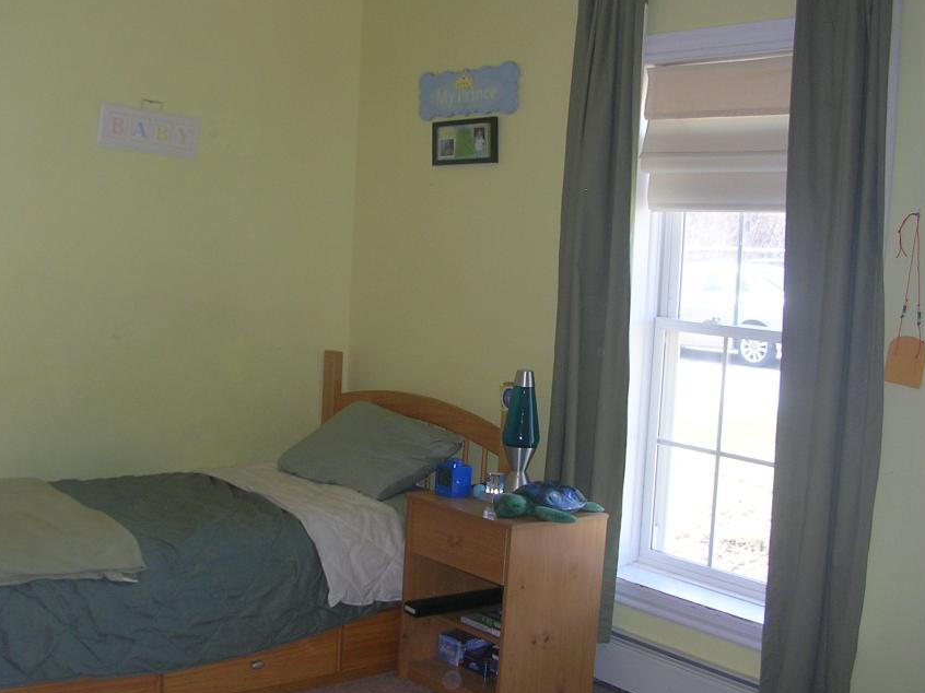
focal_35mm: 46
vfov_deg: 31.5
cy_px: 345
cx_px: 377
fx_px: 1229
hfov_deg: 41.1
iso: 50
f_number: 2.8
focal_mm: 5.8
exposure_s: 1/31.7
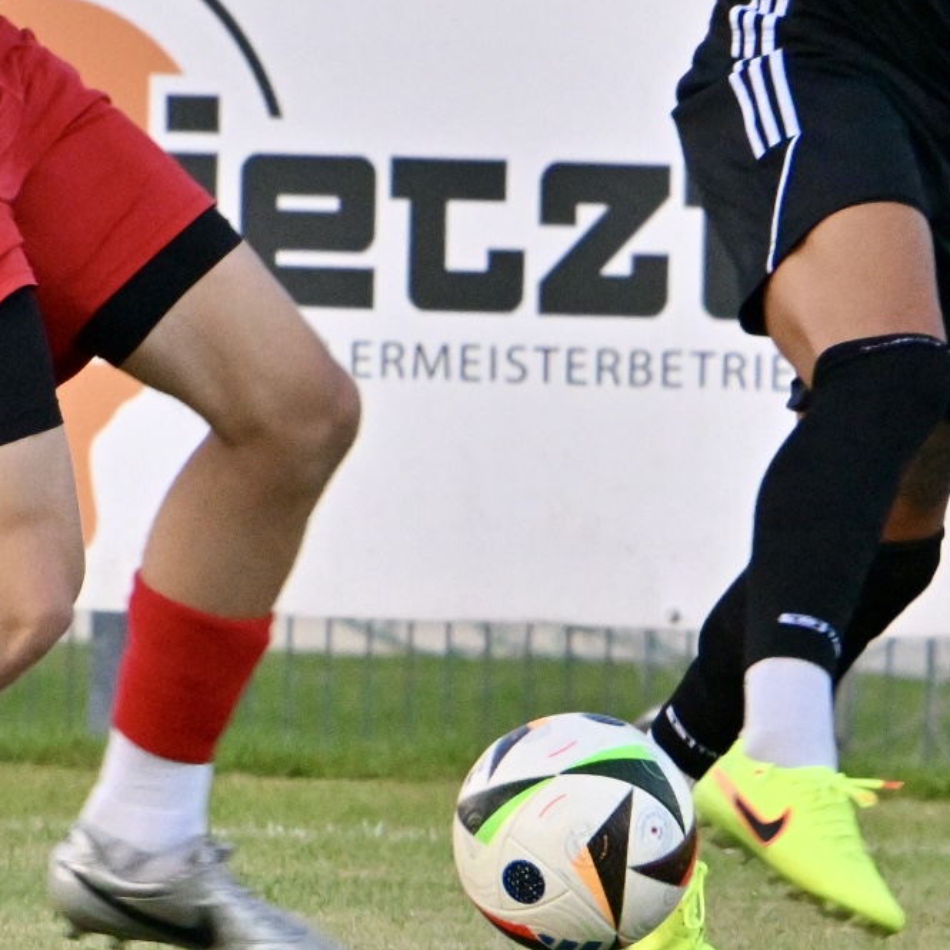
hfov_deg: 1.4
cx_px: 361
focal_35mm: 1216
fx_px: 37756
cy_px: 141
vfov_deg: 1.4
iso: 3600
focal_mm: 400
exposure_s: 1/1250
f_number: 8
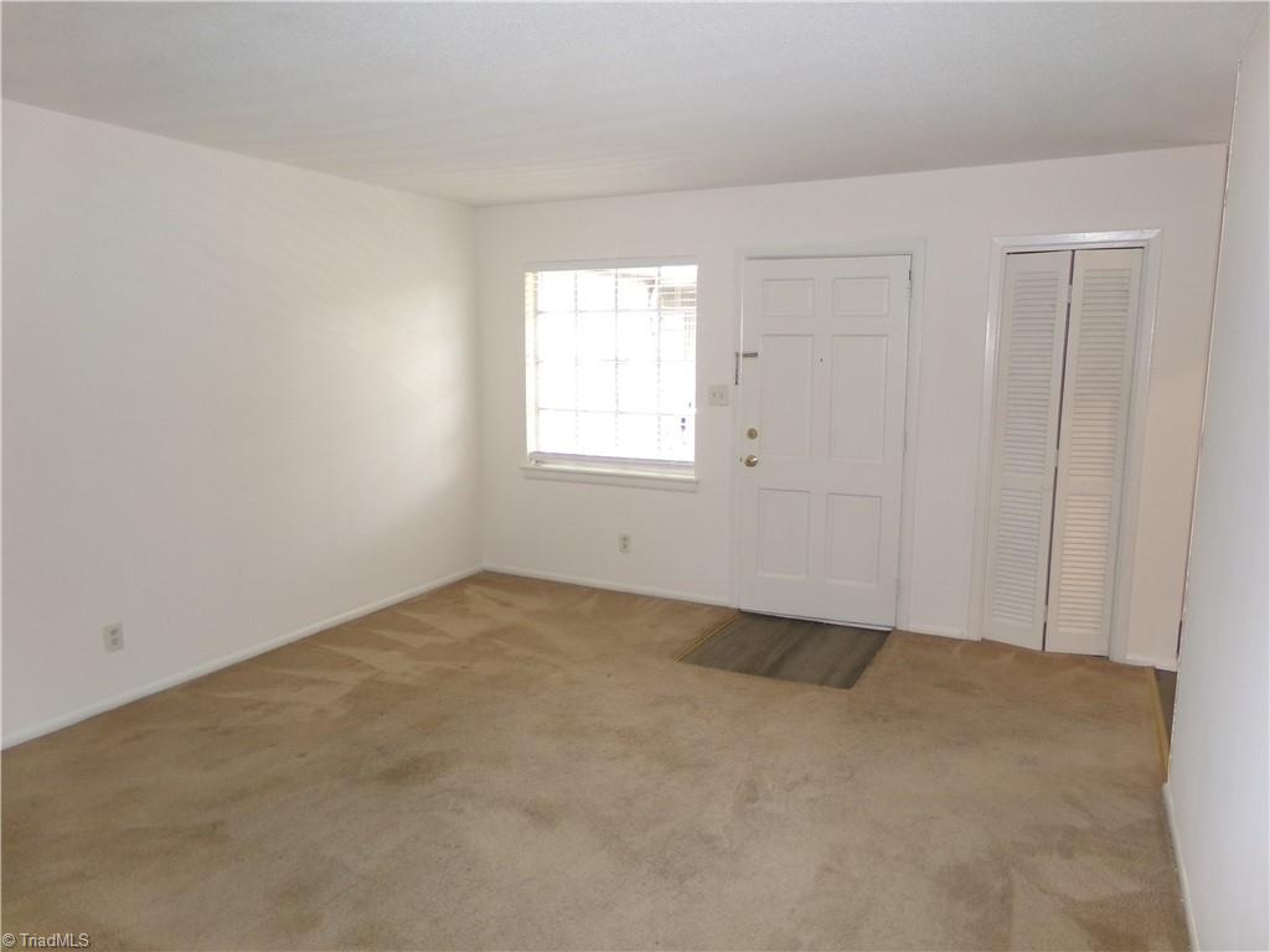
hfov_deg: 71.6
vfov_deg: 56.8
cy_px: 476
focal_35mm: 24
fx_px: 881
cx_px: 635
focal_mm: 4.3
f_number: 3.7
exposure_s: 1/34
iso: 200
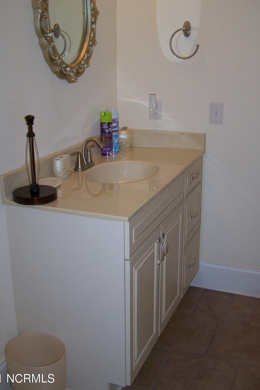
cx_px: 123
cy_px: 190
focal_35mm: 42
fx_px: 455
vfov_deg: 46.4
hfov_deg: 31.9
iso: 80
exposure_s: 1/60
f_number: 2.8
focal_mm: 6.3
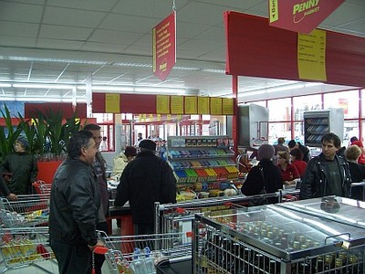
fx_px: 359
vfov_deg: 41.8
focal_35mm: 34
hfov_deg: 54.0
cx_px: 182
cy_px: 137
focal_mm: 5.6
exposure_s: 1/30
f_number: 2.7
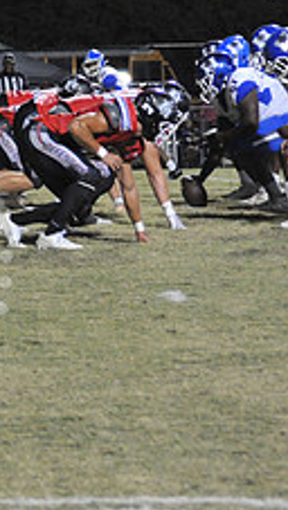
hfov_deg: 4.3
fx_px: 3808
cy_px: 261
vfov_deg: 7.7
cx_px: -202
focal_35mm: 281
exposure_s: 1/160
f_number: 5.6
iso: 6400
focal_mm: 105
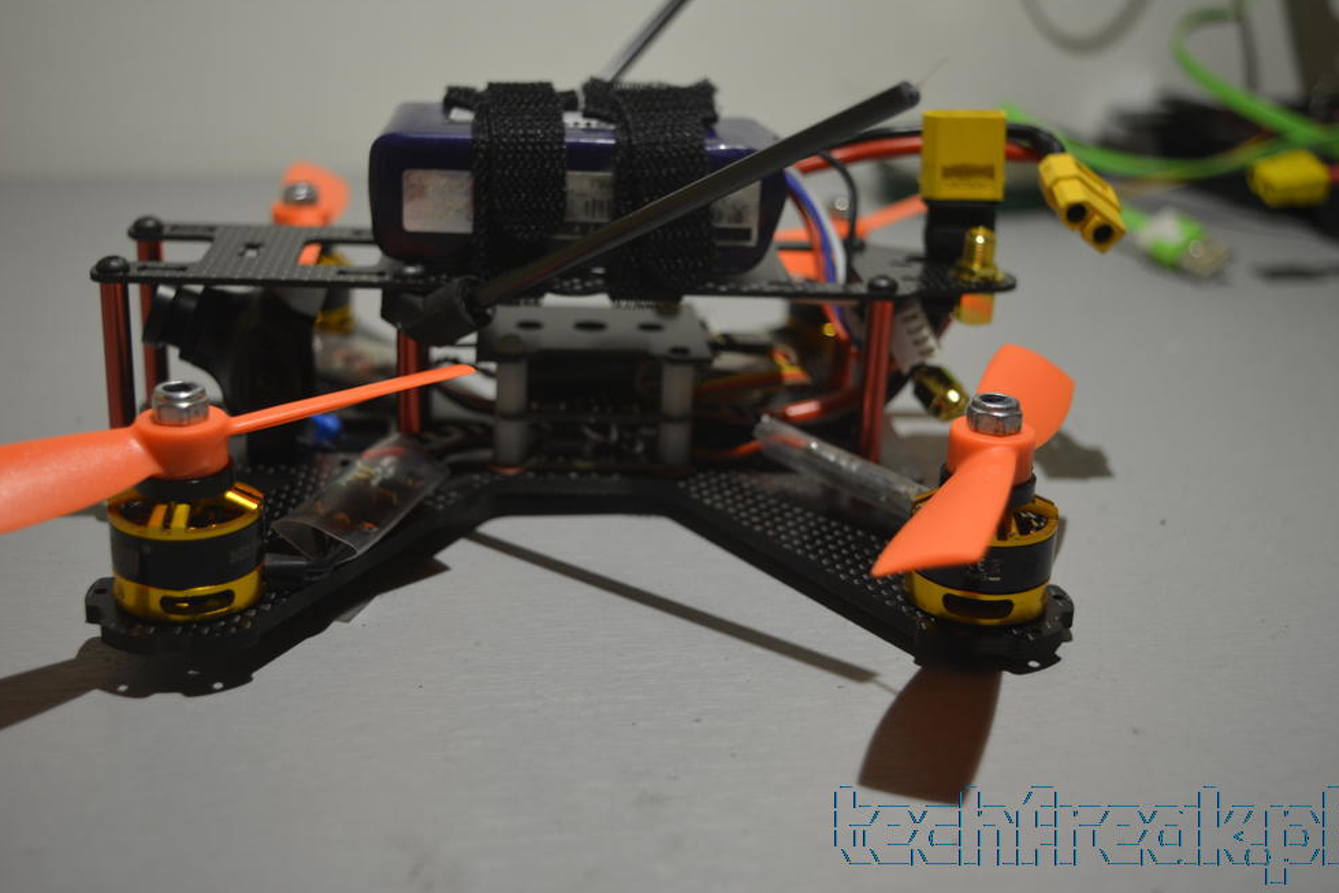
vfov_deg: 28.4
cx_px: 670
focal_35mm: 48
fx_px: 1767
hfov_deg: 41.5
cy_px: 438
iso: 400
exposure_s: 1/60
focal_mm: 31
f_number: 4.2
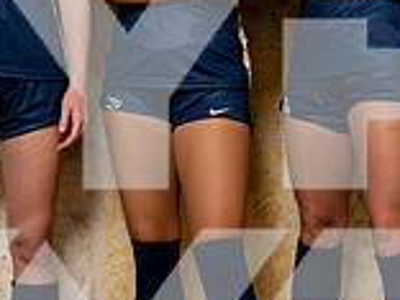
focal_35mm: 100
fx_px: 1156
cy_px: 55
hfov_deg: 19.6
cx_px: 233
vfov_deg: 14.7
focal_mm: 28
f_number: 5
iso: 100
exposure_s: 1/250
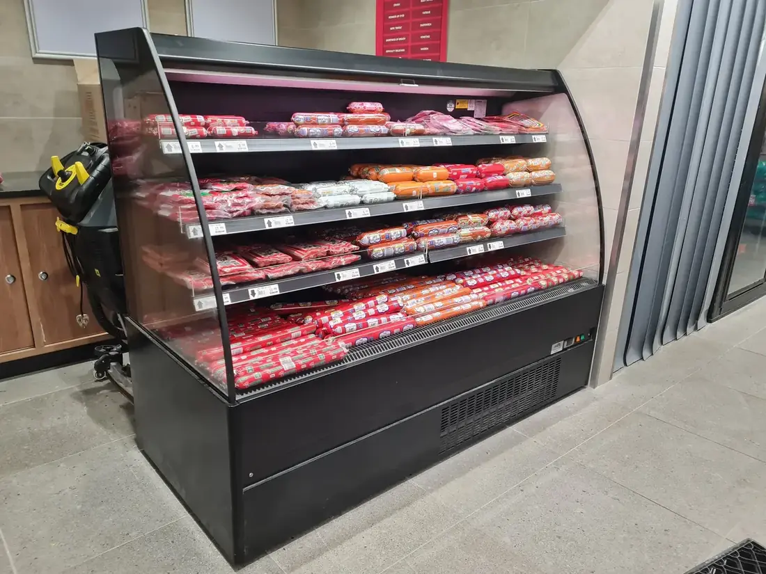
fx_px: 575
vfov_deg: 53.1
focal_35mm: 26
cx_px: 383
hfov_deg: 67.3
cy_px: 287
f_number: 1.8
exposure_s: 1/100
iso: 100
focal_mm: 5.4
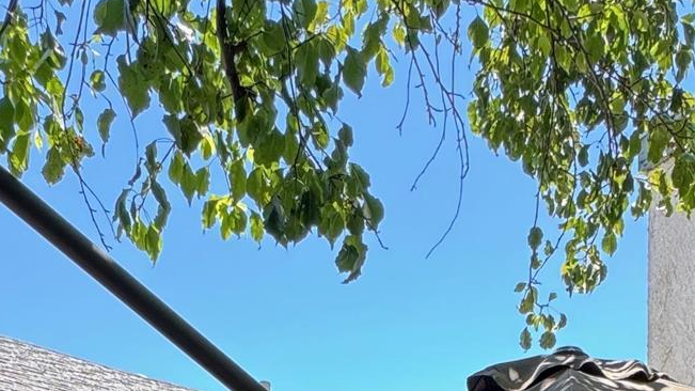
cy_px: 883
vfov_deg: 15.3
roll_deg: +0.4
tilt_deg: -6.2
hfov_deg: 38.2
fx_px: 995
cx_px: 446
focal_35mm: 54
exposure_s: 1/115
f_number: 2.2
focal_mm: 2.22
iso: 40
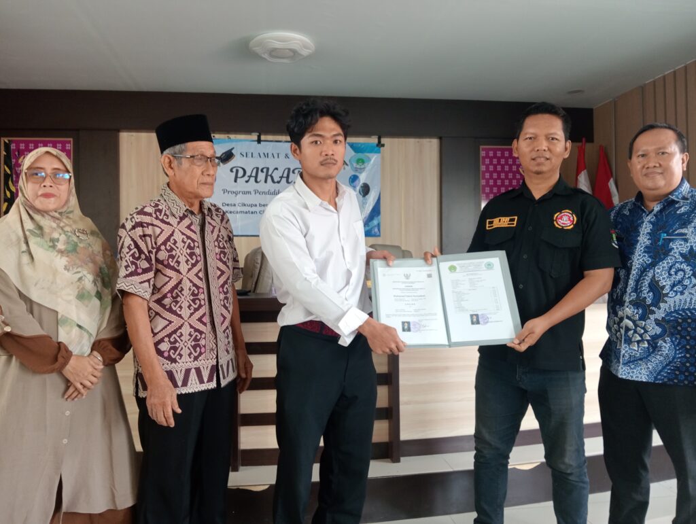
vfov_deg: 49.9
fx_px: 564
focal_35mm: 28
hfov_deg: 63.4
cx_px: 348
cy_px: 262
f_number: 1.8
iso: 383
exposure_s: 1/33.3
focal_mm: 3.98
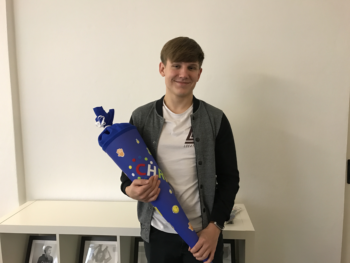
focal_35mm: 28
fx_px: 283
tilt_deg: -5.3
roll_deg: +0.7
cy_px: 132
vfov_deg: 49.7
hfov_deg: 63.4
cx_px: 175
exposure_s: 1/17
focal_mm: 3.99
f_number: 1.8
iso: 80
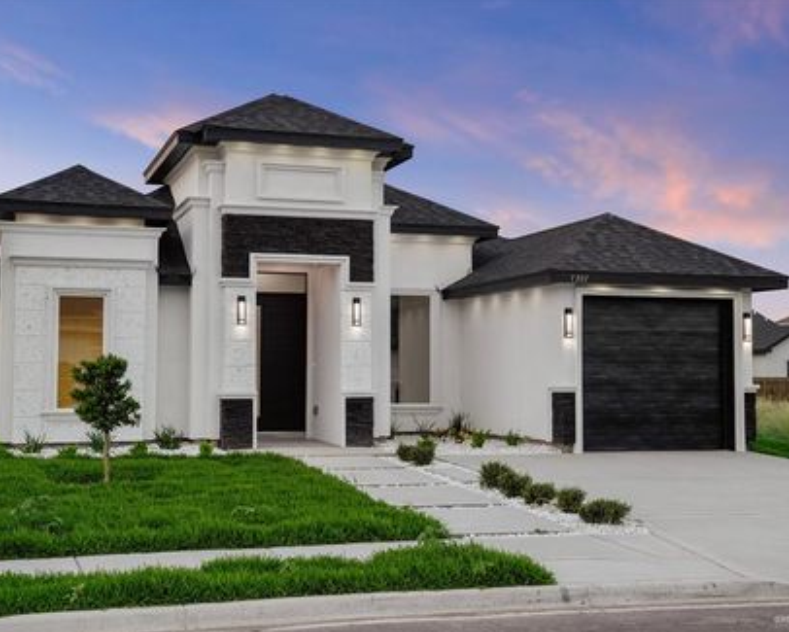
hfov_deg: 35.8
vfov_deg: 29.0
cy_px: 316
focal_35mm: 52
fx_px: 1223
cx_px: 375
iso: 400
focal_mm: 45.3
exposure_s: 1/50
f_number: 7.1
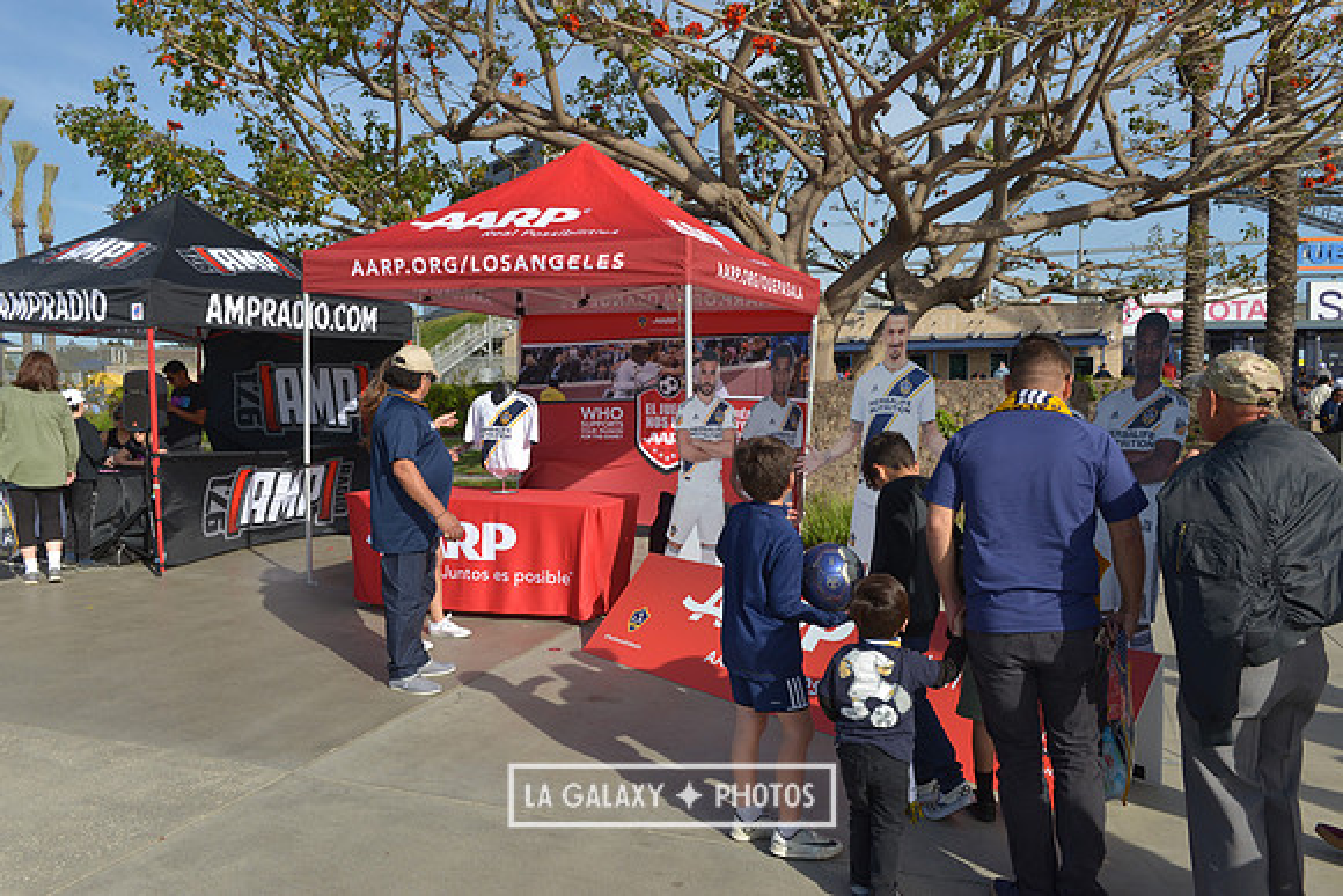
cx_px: 672
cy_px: 448
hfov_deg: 65.5
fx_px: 1045
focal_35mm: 28
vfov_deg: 46.4
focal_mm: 28
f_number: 10
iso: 200
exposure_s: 1/400
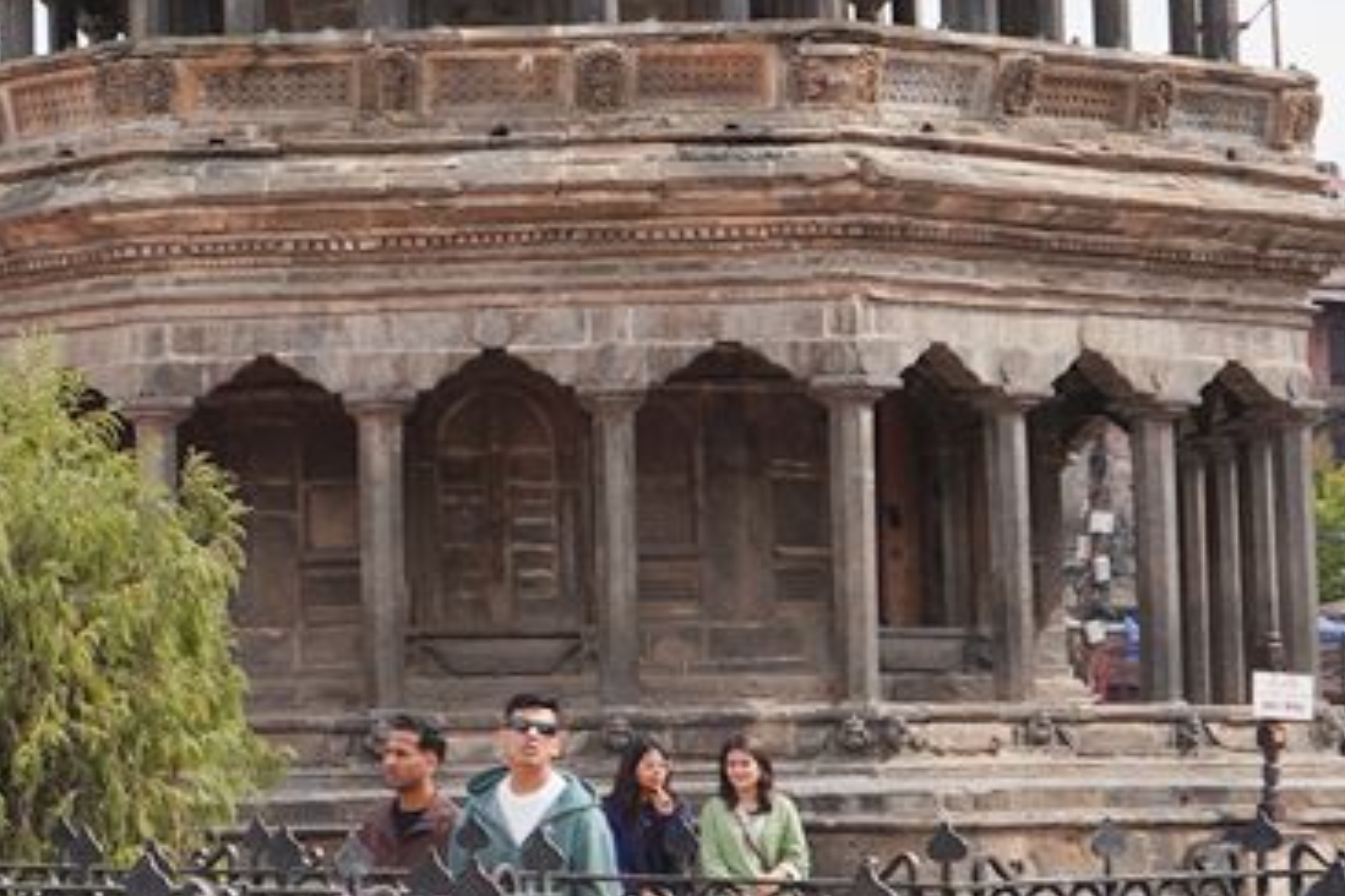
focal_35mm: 131
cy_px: 290
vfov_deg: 10.5
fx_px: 4894
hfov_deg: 14.8
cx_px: -507
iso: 100
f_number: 10
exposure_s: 1/100
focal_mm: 24
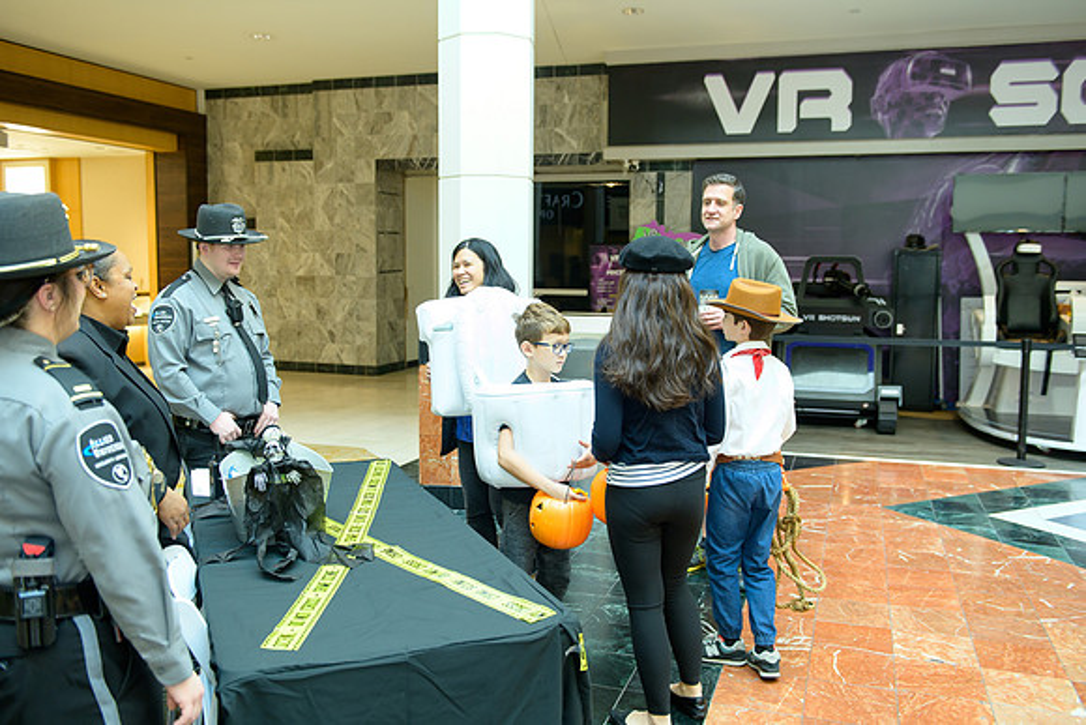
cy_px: 362
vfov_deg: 41.1
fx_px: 966
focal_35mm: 32
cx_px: 543
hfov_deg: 58.7
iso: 1250
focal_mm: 32
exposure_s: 1/200
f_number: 3.5
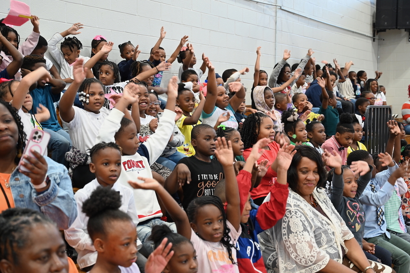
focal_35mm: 45
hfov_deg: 43.6
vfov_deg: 29.8
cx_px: 205
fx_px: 512
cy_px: 136
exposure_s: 1/125
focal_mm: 45
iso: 1250
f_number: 4
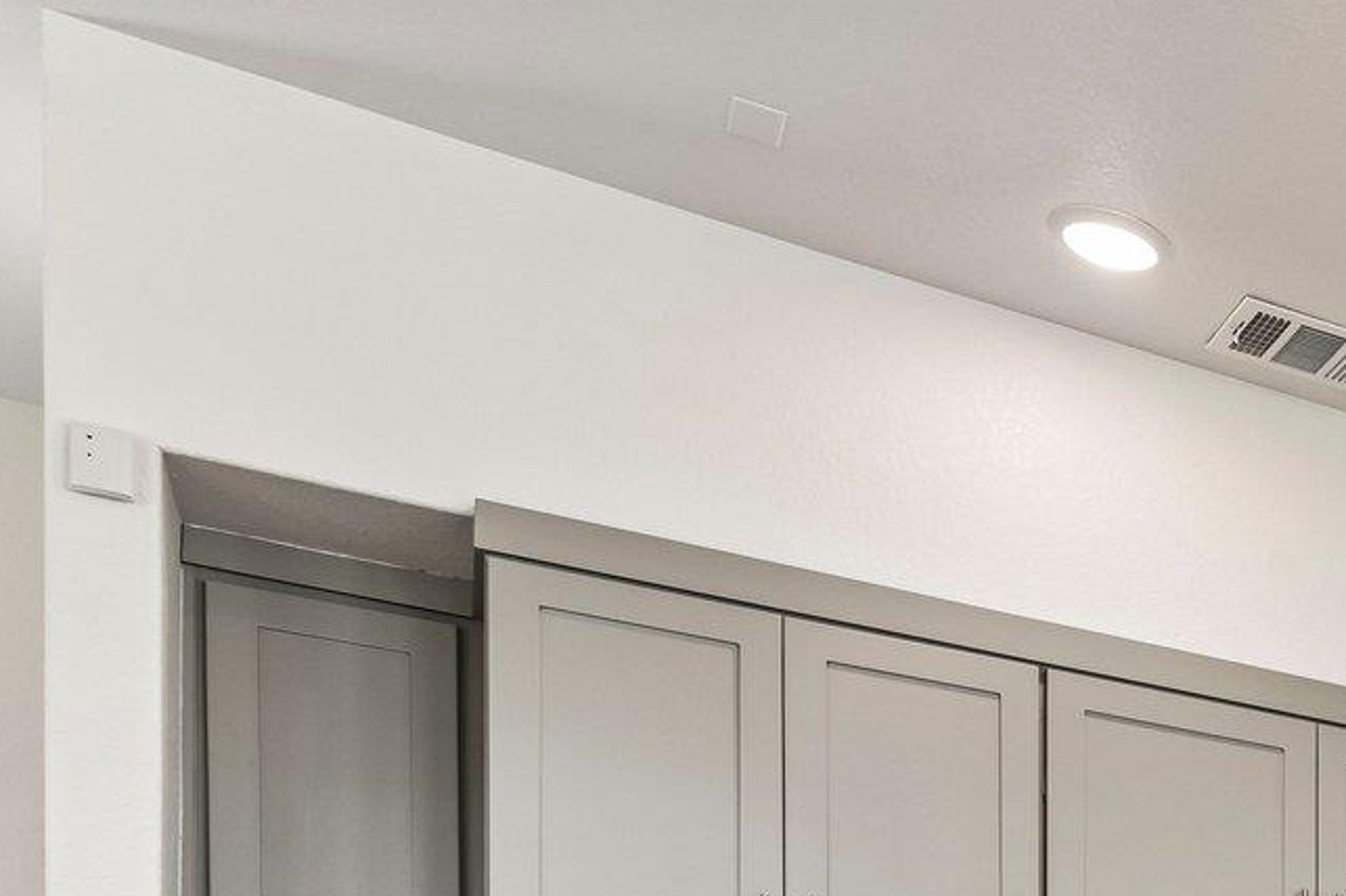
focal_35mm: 51
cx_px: 2112
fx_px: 1906
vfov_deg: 22.1
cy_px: 1330
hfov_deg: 26.0
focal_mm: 16
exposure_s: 1/15
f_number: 8
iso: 200
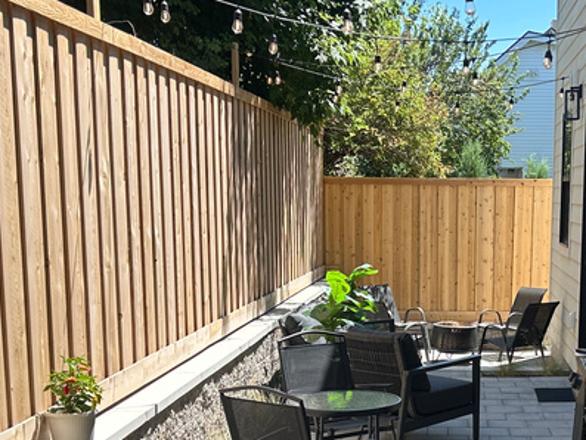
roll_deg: +0.1
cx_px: 437
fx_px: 1135
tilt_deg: -10.0
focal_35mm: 67
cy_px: 402
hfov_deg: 28.5
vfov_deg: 21.4
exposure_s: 1/1698
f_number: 1.5
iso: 50
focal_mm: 5.7
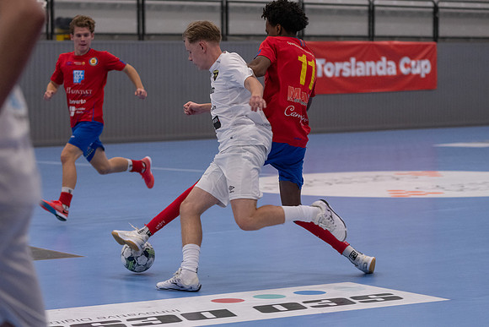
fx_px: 1671
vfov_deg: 11.2
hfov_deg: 16.6
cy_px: 164
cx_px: 244
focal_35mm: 123
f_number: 3.2
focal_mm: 82
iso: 2000
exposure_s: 1/640
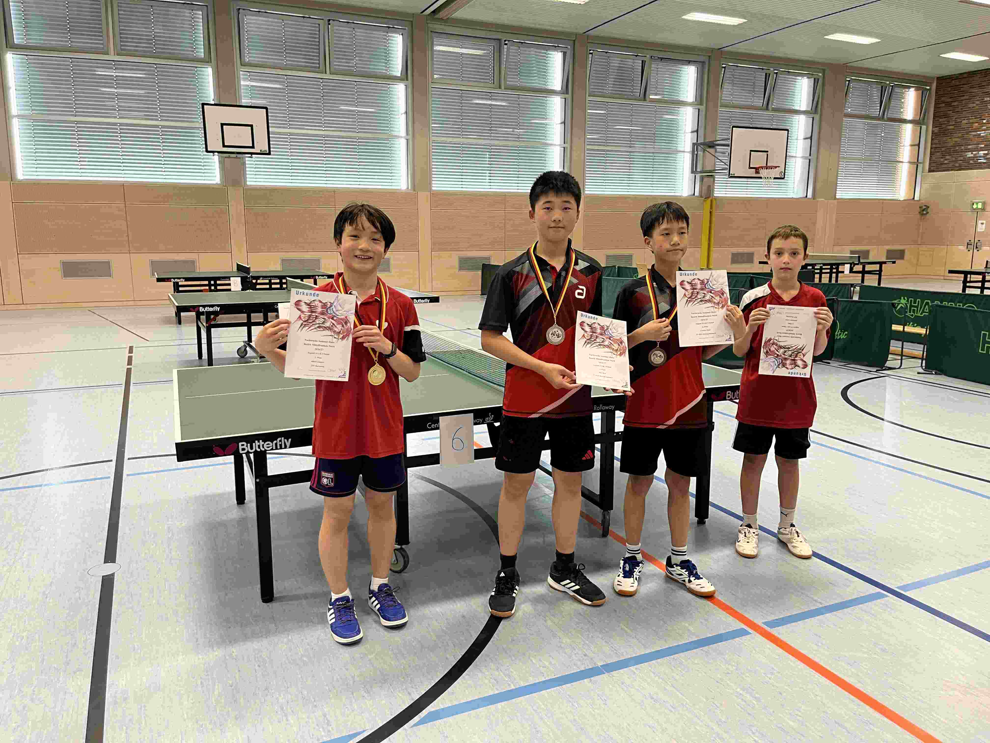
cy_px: 372
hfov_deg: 67.3
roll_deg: -0.1
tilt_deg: -10.7
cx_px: 495
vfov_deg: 53.1
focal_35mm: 26
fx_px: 744
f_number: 1.6
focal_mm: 5.1
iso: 64
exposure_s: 1/50
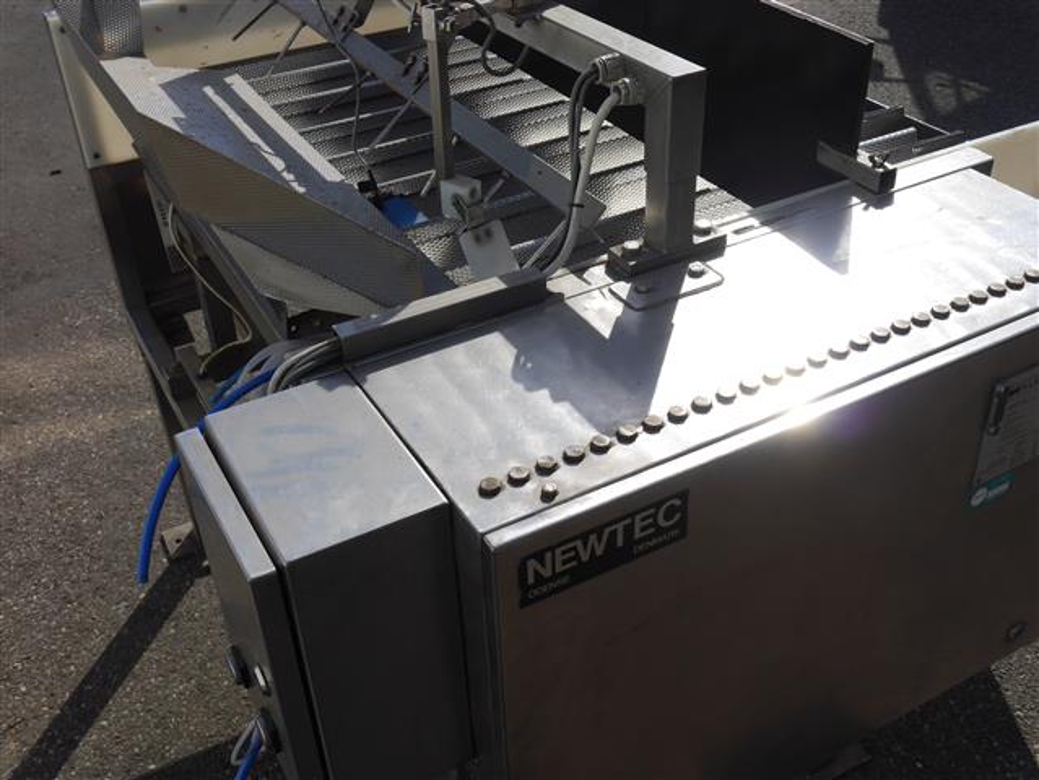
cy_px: 390
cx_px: 520
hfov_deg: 49.0
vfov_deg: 37.8
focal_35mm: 38
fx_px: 1141
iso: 160
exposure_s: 1/500
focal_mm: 19
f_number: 10
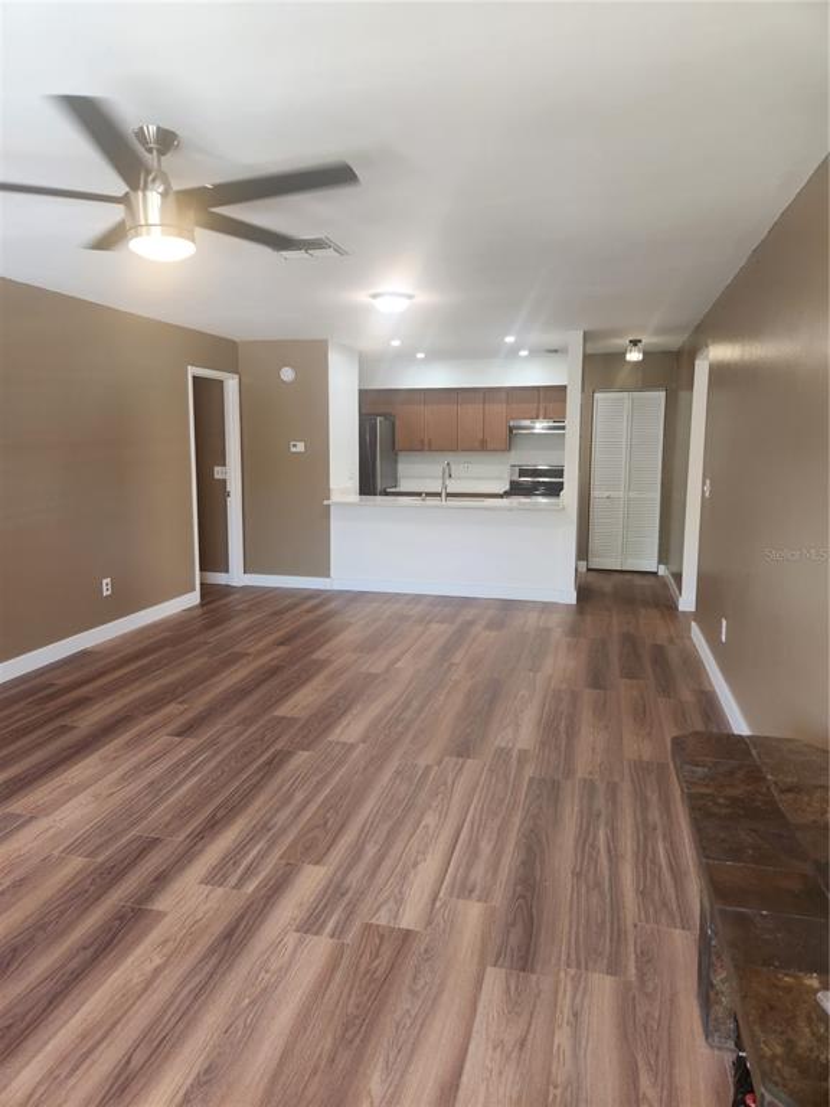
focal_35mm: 23
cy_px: 554
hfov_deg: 58.9
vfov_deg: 73.9
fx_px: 735
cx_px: 415
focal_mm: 5.4
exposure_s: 1/120
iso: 160
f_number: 1.8
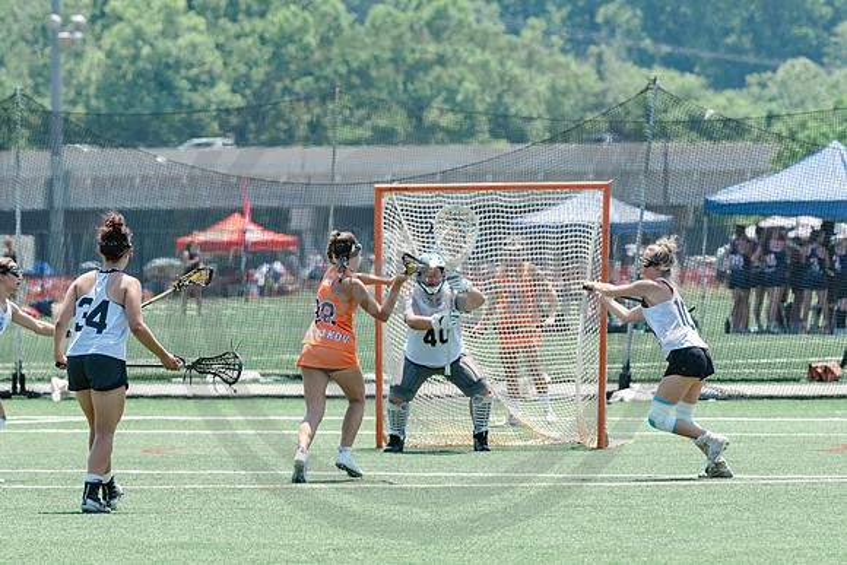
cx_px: 453
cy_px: 292
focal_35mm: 398
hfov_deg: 5.2
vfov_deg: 3.5
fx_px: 9356
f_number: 5
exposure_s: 1/1600
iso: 400
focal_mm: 200
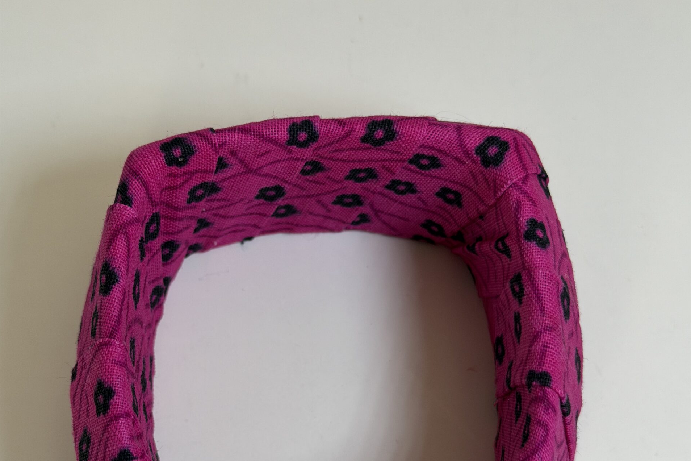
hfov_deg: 30.1
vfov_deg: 20.0
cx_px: 346
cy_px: 394
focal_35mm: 67
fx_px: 1286
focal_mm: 6.76
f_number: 1.78
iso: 64
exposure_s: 1/271
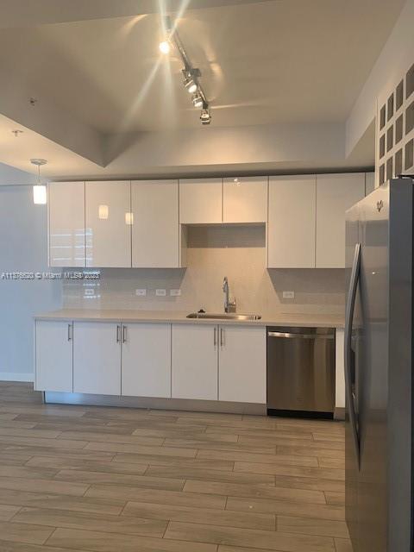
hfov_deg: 53.1
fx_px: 415
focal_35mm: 26
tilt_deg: -0.3
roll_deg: -0.5
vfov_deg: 67.3
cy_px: 276
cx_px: 207
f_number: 1.8
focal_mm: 4.25
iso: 160
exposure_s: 1/60
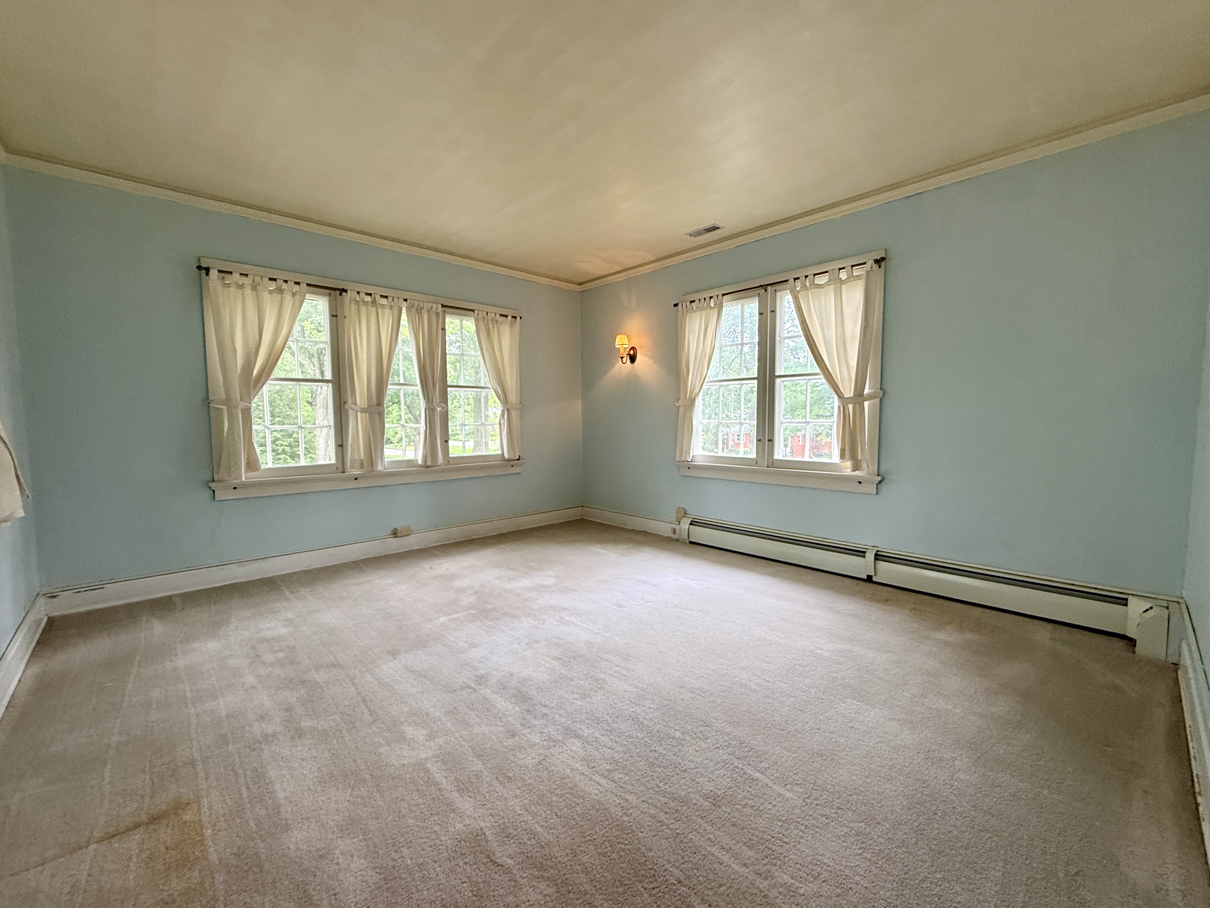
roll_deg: +2.4
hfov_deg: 102.1
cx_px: 605
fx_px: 489
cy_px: 454
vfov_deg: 85.7
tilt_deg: -3.9
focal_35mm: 14
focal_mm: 2.22
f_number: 2.2
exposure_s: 1/120
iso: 160
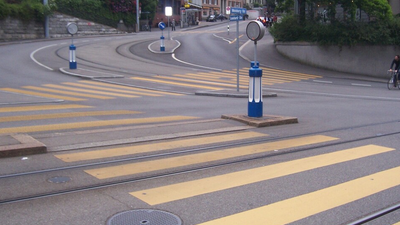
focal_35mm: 44
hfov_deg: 46.4
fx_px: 467
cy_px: 66
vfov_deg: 26.9
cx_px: 216
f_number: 2.8
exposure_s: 1/125
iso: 125
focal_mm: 6.2
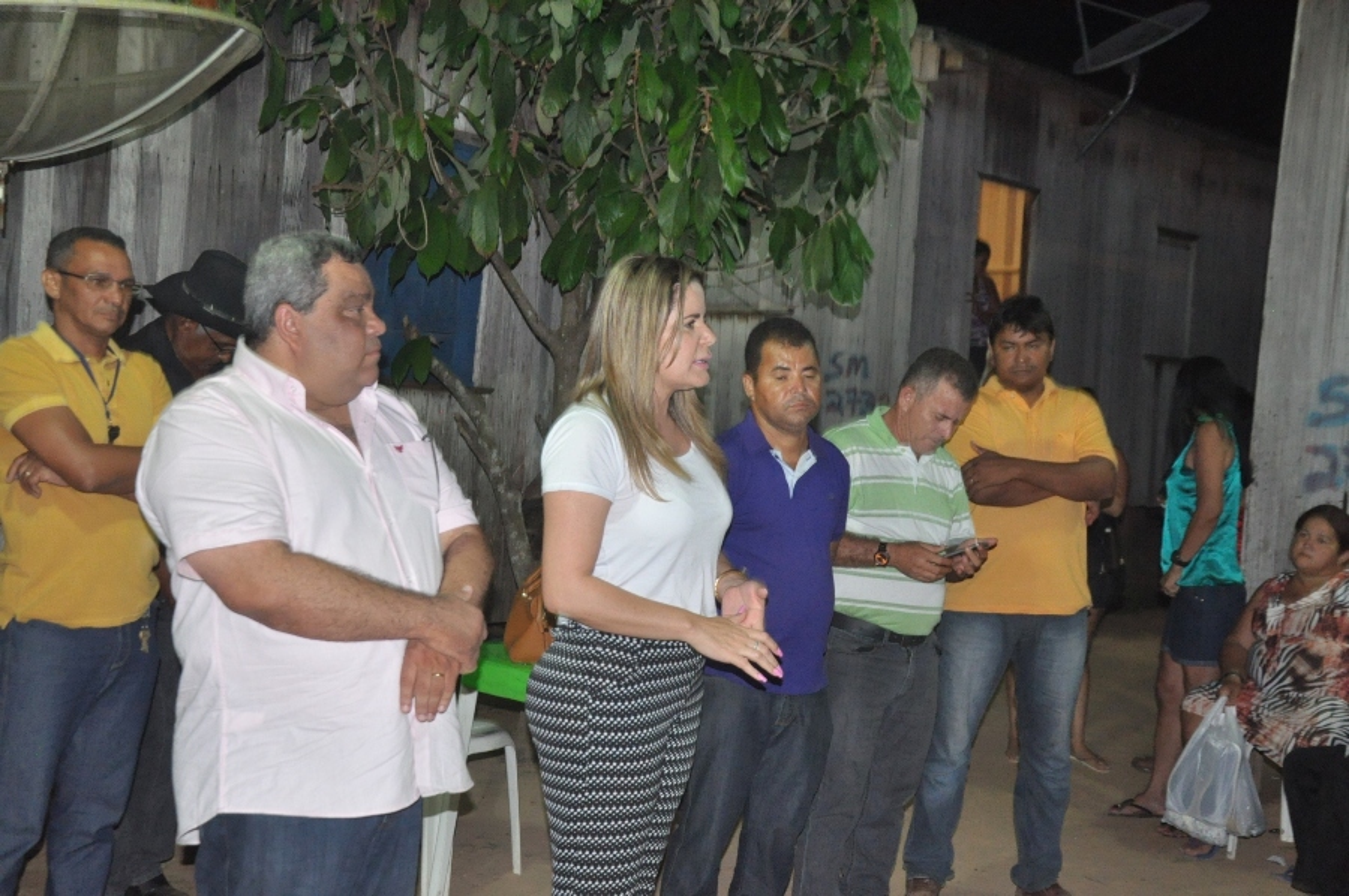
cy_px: 448
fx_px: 1797
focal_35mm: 48
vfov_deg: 28.0
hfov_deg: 41.2
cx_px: 674
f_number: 5
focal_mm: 32
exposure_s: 1/30
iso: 2000
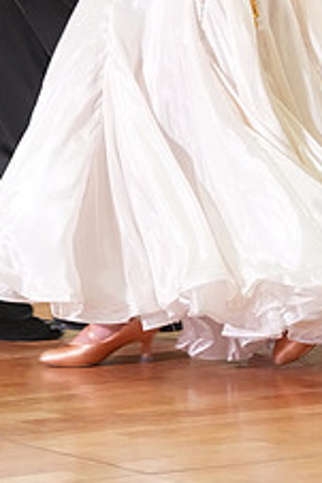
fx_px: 4635
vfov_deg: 5.9
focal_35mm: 345
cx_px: 212
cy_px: -104
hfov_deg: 4.0
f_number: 5.6
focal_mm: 135
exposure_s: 1/200
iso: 4000
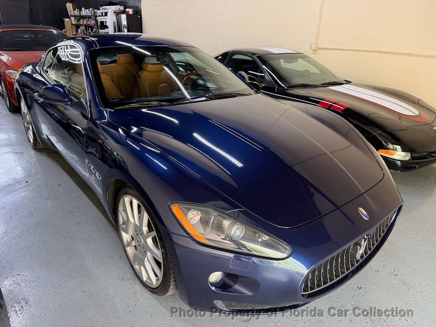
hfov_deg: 71.6
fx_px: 302
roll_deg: -1.3
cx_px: 218
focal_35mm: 24
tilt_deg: -23.5
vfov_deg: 56.8
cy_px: 164
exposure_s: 1/60
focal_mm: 6.76
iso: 250
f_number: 1.78
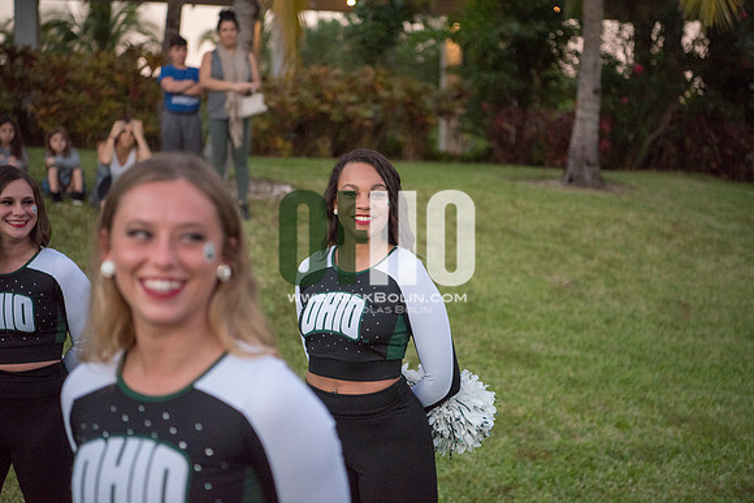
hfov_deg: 31.0
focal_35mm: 65
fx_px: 1362
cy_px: 252
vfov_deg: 20.9
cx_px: 377
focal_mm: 65
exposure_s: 1/1600
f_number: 3.2
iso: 2000
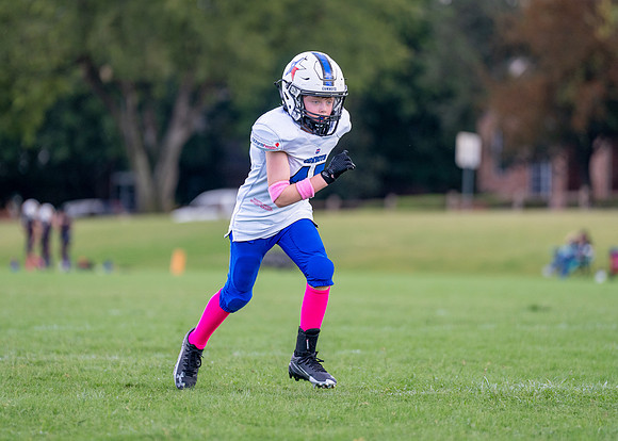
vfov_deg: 5.3
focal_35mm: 273
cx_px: 282
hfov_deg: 7.4
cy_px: 190
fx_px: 4783
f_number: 2.8
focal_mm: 200
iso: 500
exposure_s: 1/2500
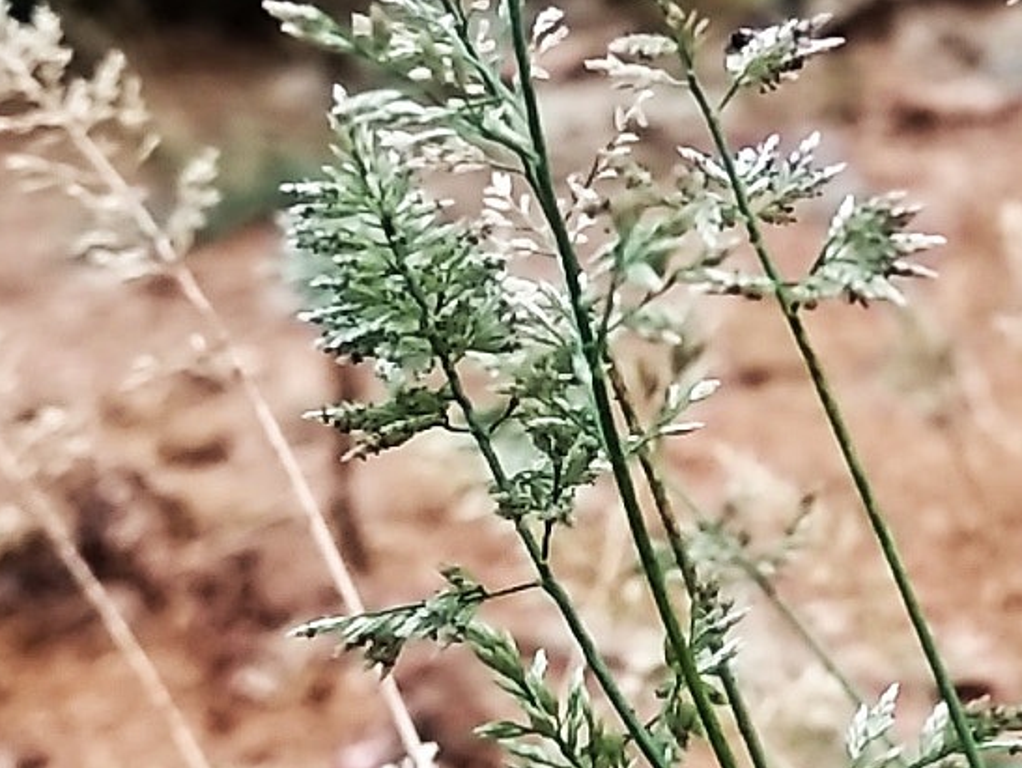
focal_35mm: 76
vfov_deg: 19.2
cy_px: 127
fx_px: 2245
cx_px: 977
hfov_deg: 24.7
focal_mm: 3.81
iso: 500
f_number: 2.2
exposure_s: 1/33
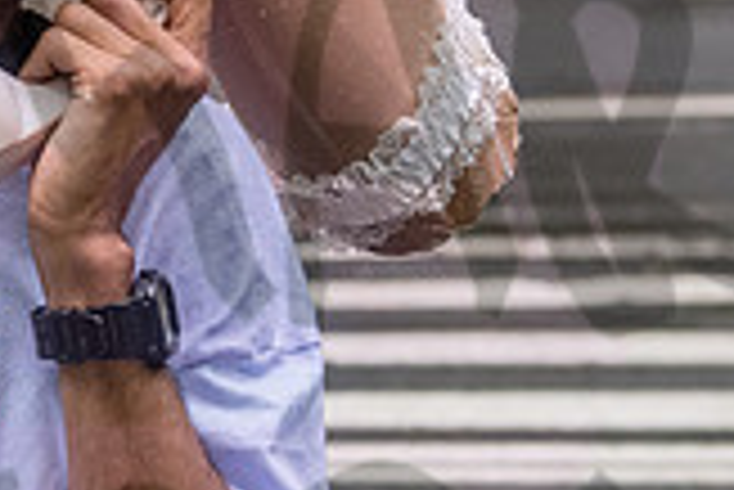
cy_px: 30
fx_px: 3836
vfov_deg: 7.3
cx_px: -168
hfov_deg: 10.7
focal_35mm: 188
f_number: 3.2
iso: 2000
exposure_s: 1/1000
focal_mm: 42
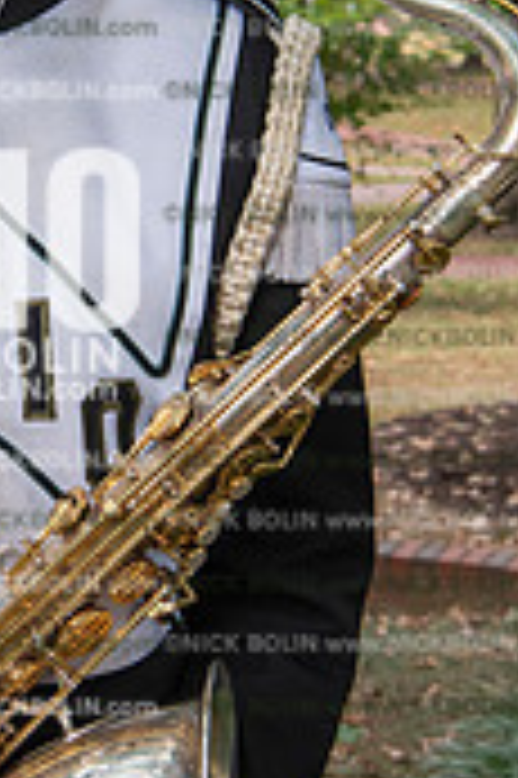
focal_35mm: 117
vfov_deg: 17.5
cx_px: -50
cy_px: 274
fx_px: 2530
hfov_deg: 11.5
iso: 500
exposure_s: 1/100
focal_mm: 45
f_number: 8
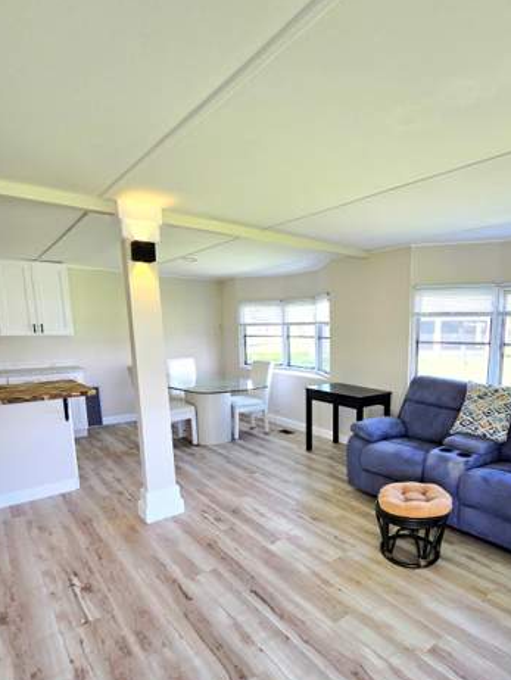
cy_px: 394
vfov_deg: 87.0
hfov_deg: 69.7
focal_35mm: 18
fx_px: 354
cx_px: 339
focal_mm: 2.2
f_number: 2.2
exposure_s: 1/120
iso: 80
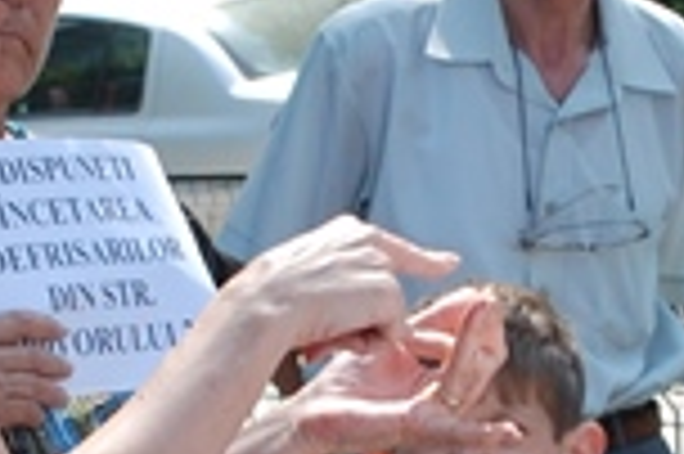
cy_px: 393
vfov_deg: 6.1
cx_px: 468
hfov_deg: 9.2
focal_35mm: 223
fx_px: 4232
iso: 100
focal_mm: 22
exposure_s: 1/160
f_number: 6.3
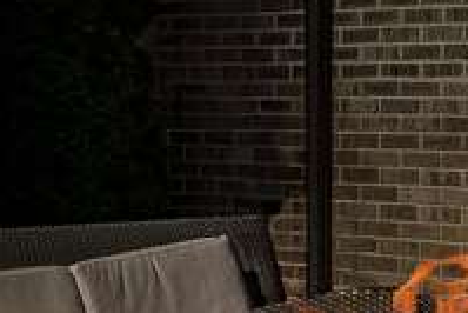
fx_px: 2068
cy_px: 160
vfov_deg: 8.6
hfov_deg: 12.9
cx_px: 335
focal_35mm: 159
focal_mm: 31
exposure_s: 1/250
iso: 400
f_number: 10
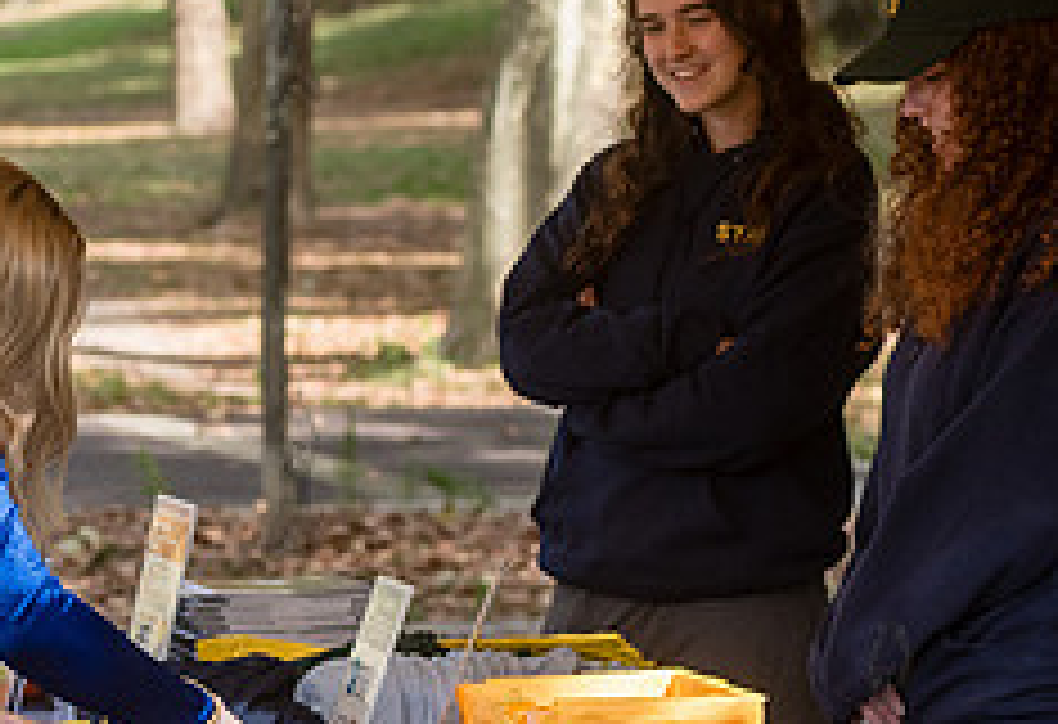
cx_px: 124
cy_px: 560
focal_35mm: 221
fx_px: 6550
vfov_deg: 6.3
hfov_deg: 9.2
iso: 1000
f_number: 5
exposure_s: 1/1000
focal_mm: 80
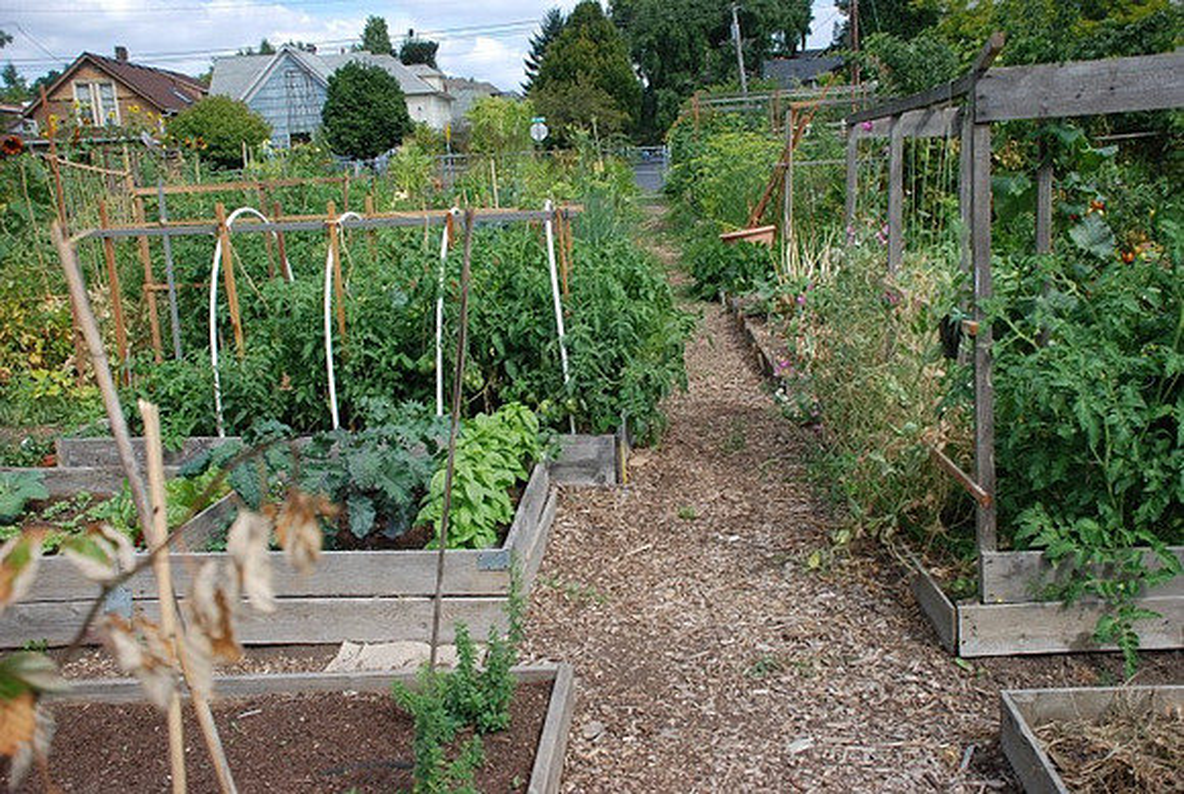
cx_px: 592
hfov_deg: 53.0
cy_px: 397
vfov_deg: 37.0
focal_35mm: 36
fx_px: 1186
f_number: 4
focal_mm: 24
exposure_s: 1/400
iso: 100
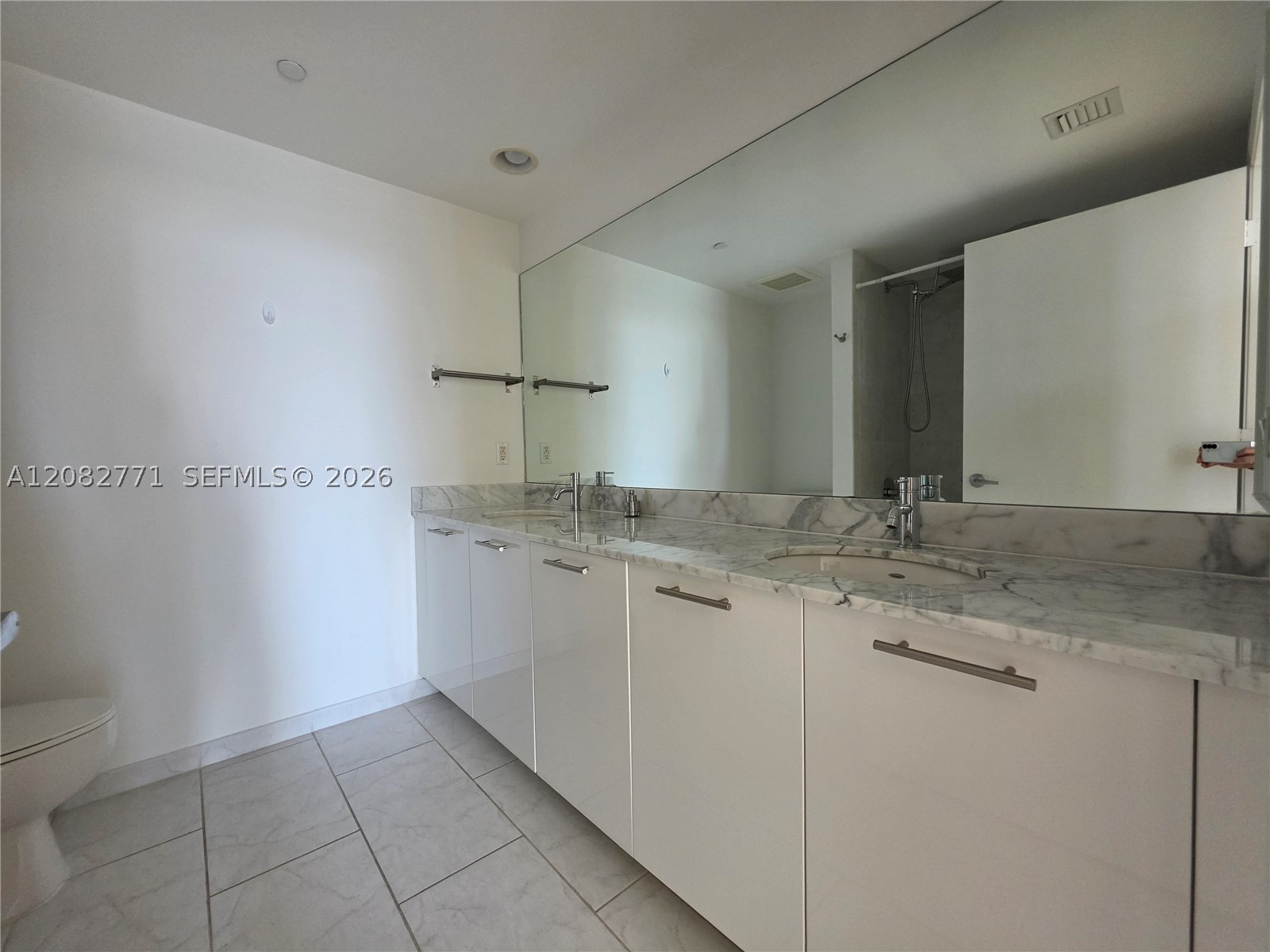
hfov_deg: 106.2
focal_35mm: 13
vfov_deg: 89.9
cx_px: 635
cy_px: 476
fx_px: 477
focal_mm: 2.2
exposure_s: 1/100
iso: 320
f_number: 1.9
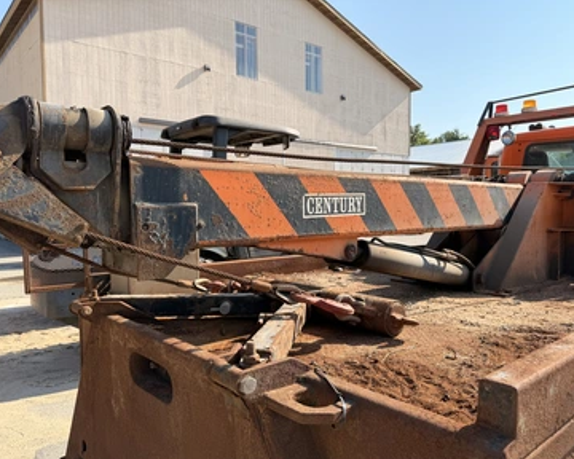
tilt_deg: -1.3
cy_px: 237
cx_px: 289
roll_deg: +2.2
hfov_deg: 66.0
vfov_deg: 54.9
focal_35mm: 26
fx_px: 442
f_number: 1.78
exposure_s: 1/2445
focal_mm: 6.76
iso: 80
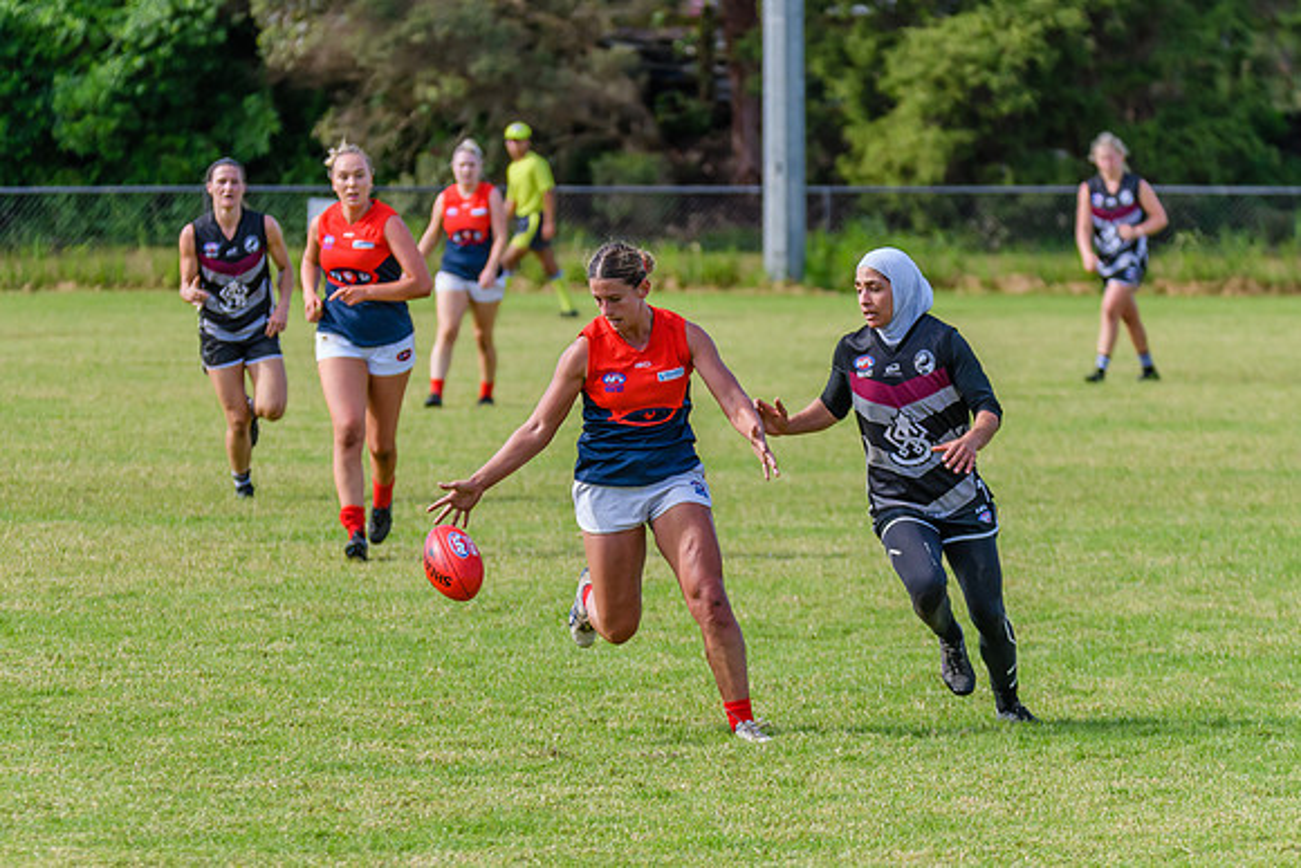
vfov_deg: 3.9
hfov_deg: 5.8
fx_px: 12874
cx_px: 553
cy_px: 317
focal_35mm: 356
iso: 800
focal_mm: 240
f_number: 5.6
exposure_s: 1/1600
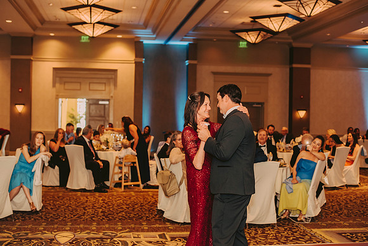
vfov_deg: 27.0
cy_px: 123
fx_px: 511
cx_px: 184
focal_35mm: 50
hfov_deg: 39.6
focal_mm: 50
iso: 800
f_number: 2.5
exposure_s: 1/125
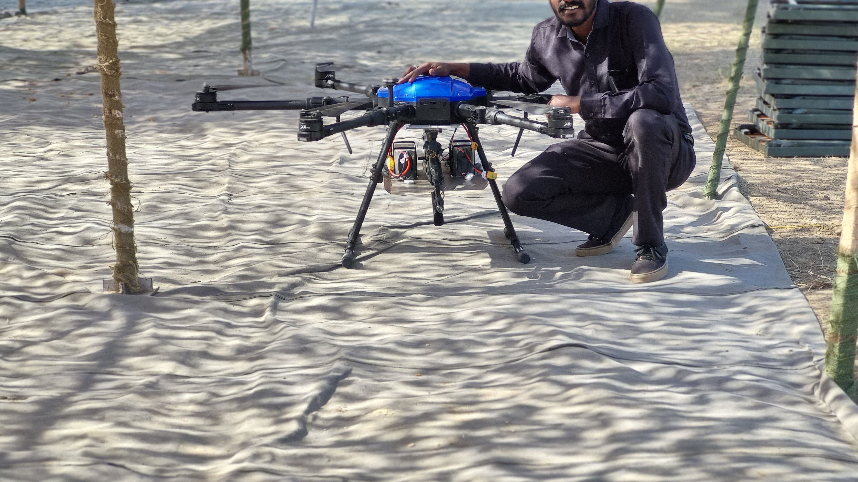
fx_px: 2070
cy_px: 211
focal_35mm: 91
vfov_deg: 13.3
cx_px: 454
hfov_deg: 23.4
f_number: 2.4
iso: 50
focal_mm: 7.12
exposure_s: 1/117
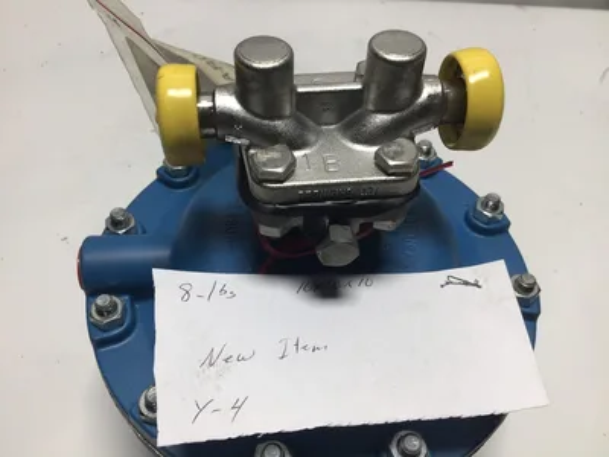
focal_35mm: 31
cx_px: 304
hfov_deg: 58.4
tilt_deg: -50.0
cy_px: 228
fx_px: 545
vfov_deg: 45.4
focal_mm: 3.3
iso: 25
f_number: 2.4
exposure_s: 1/135
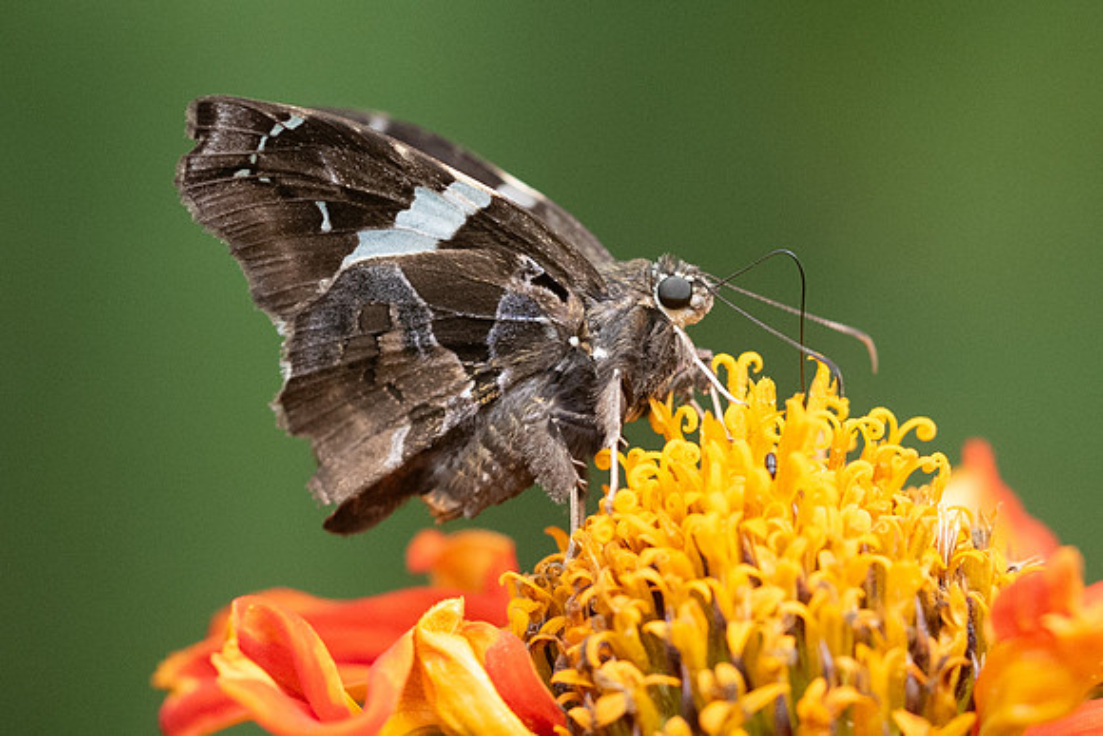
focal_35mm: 467
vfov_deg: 2.9
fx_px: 14319
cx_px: 440
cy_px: 177
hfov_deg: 4.4
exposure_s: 1/1000
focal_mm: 150
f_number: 4
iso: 1600
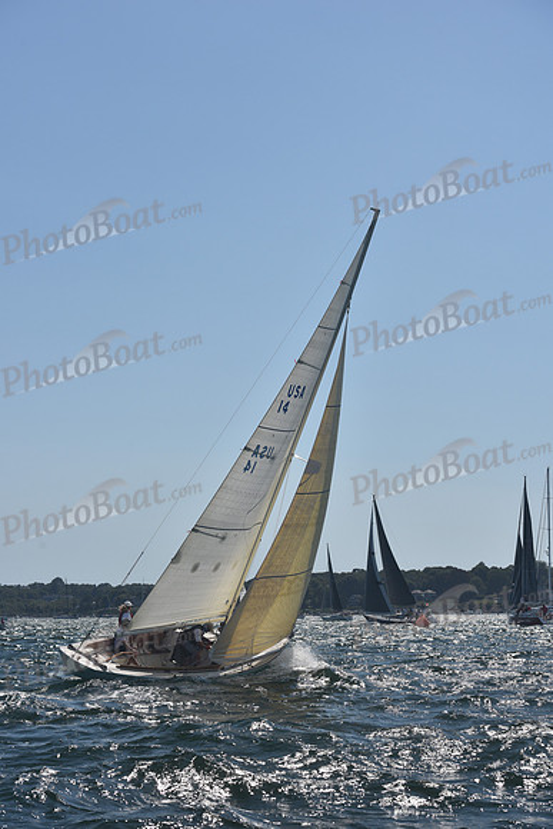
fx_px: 1612
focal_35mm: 70
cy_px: 414
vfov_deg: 28.8
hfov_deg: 19.5
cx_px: 276
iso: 250
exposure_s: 1/1000
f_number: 8
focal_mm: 70
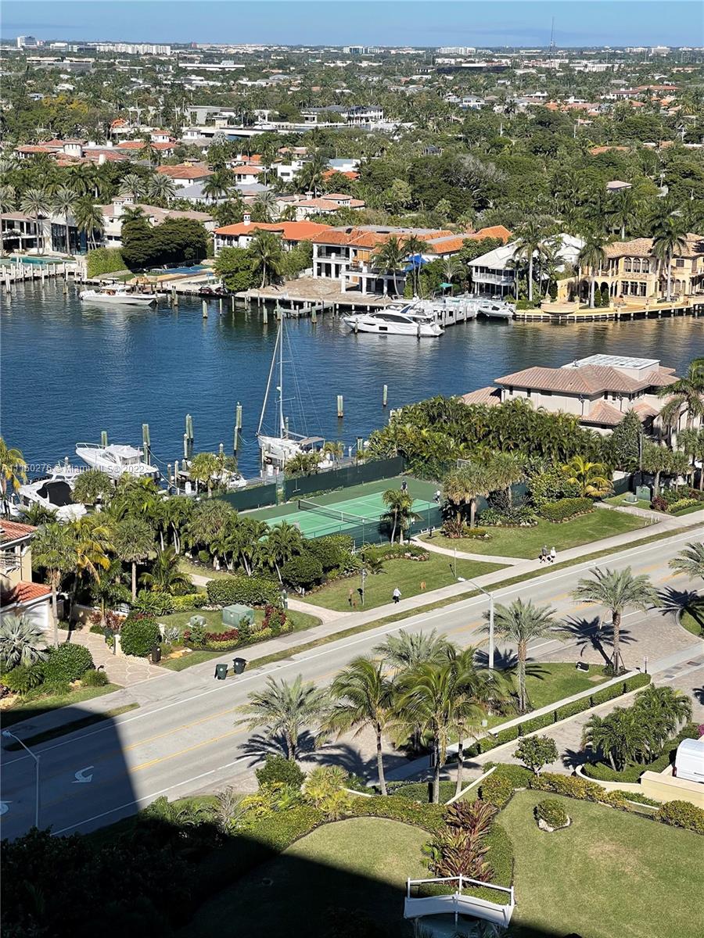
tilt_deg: -12.4
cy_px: 469
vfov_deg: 30.3
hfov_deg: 22.9
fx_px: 1735
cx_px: 352
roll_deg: -0.6
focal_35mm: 64
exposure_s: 1/1429
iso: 20
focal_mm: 7.5
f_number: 2.2
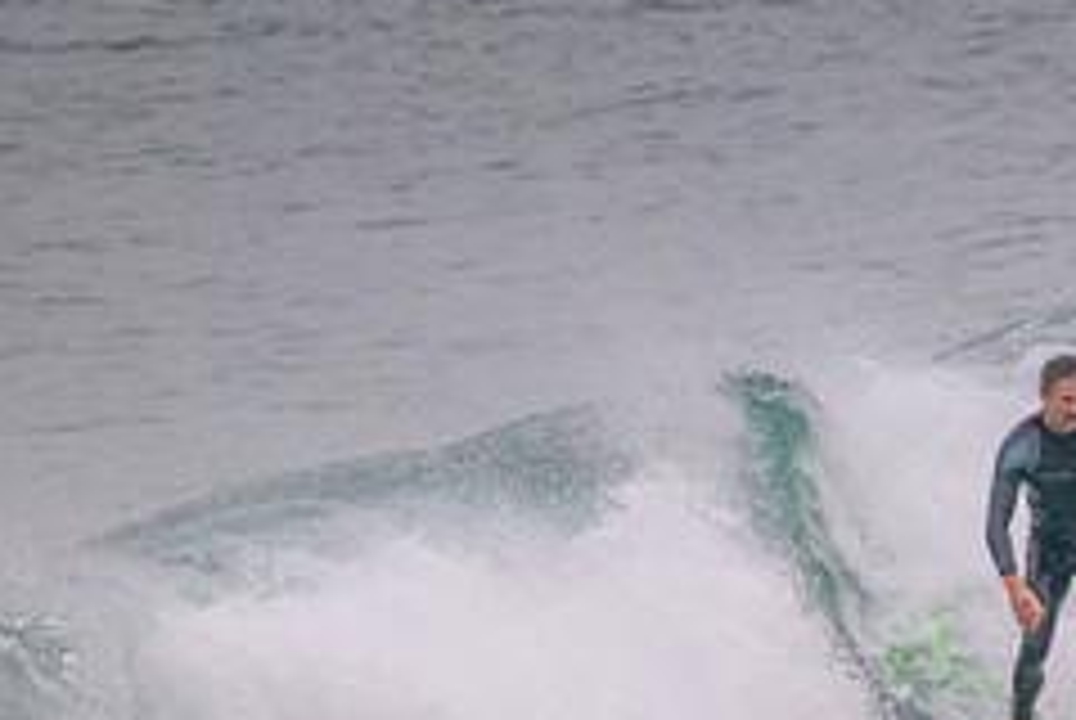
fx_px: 69785
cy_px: 622
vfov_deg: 0.6
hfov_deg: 0.9
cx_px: 1216
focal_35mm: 2332
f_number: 11
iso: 3200
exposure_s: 1/1250
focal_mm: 800
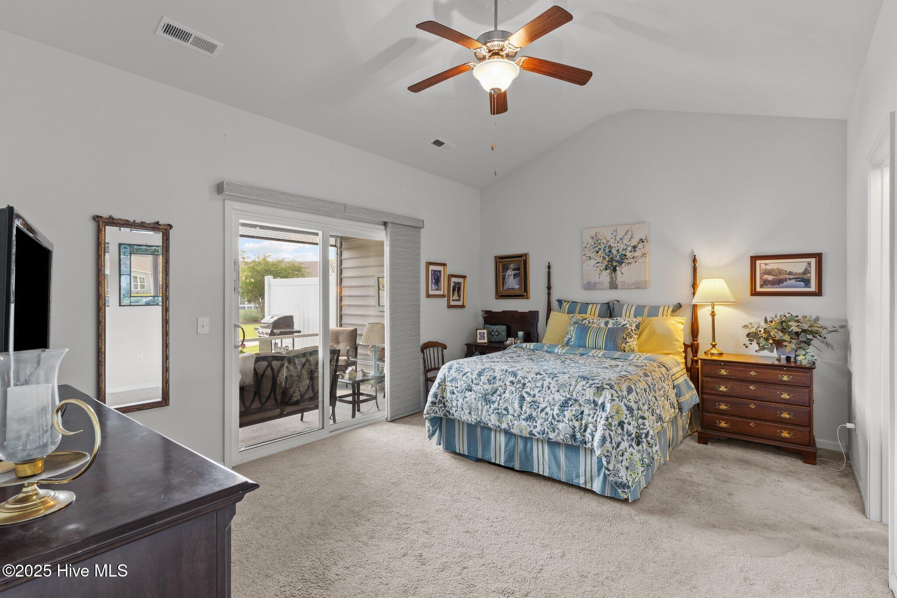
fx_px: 424
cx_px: 448
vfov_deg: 70.4
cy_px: 299
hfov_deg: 93.3
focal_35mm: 17
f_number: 9
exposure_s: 2.5
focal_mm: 17
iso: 125
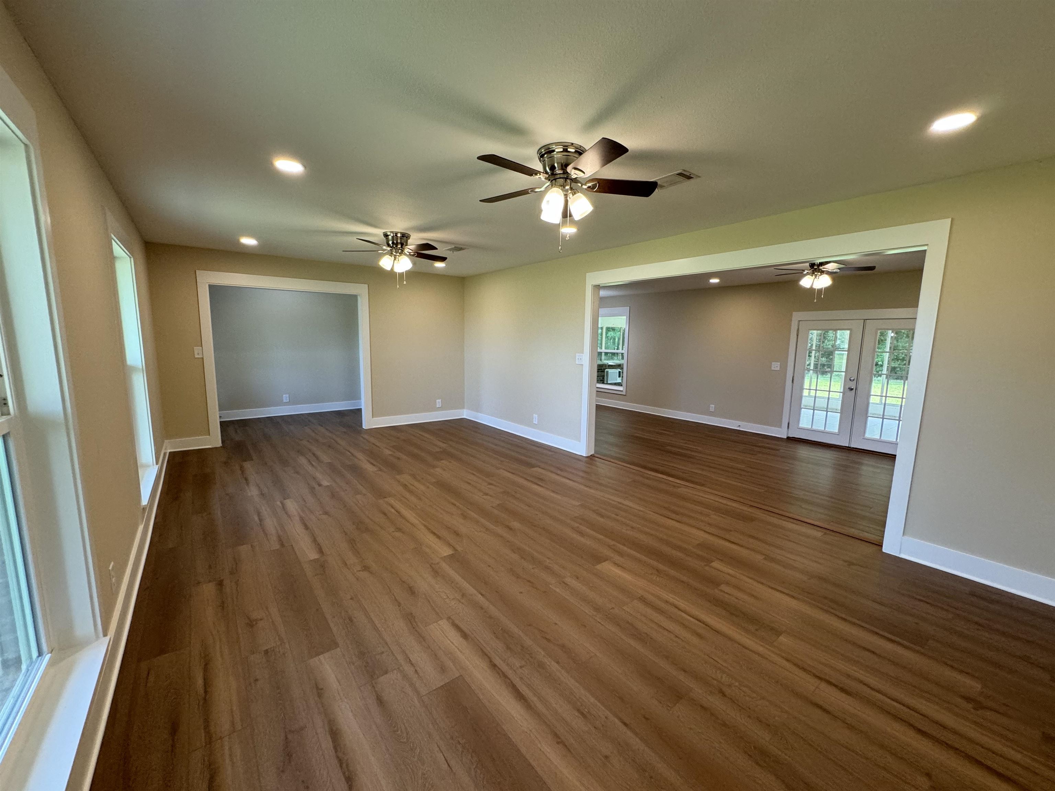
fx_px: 427
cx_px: 528
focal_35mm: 14
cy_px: 396
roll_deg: -1.1
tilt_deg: -8.8
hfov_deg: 102.1
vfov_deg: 85.7
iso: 200
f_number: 2.2
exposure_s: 1/120
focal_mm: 2.22
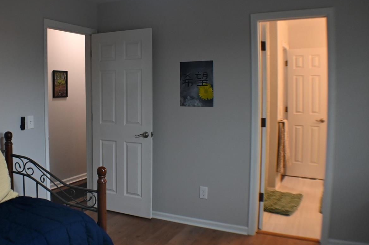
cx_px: 116
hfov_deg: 43.7
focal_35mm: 44
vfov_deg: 30.4
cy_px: 104
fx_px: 451
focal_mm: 21.5
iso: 1000
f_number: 4
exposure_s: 1/125
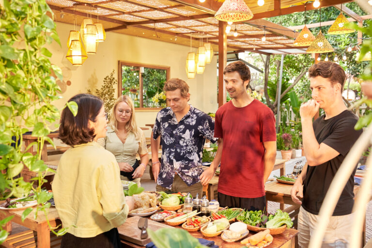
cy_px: 124
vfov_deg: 38.8
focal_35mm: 34
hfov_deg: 55.7
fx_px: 352
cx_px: 186
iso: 2000
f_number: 4
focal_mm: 34.1
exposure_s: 1/200
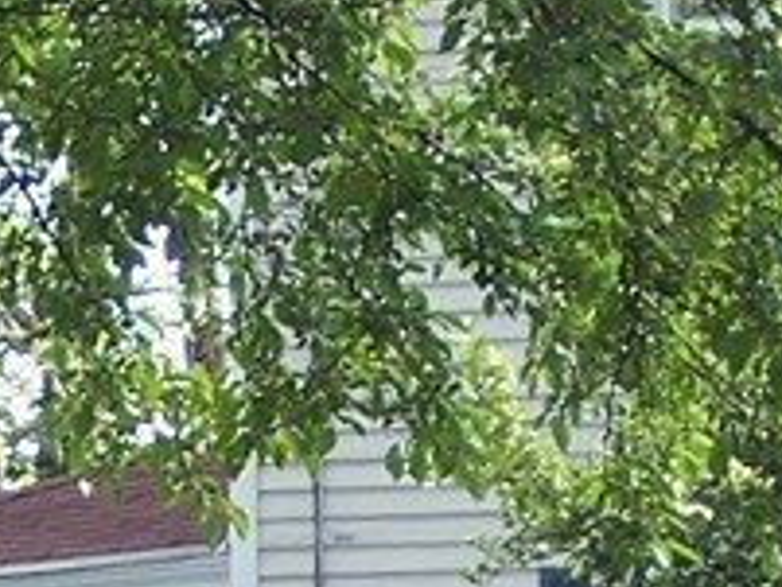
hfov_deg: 3.0
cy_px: 1269
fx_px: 15009
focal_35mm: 664
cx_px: -249
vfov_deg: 2.2
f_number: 4.8
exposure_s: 1/125
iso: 100
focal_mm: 24
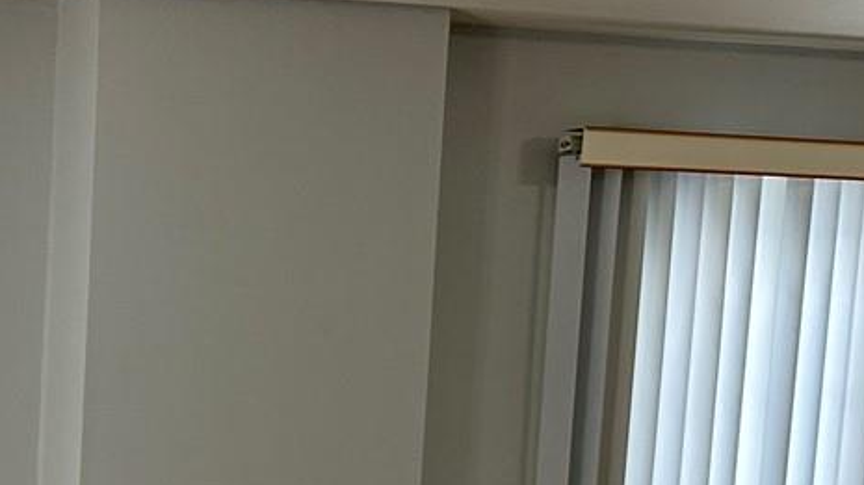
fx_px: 2061
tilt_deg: -9.7
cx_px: -390
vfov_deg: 12.5
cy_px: 805
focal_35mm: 90
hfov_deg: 20.6
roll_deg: -0.8
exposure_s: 1/60
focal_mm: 6.86
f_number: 1.78
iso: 125
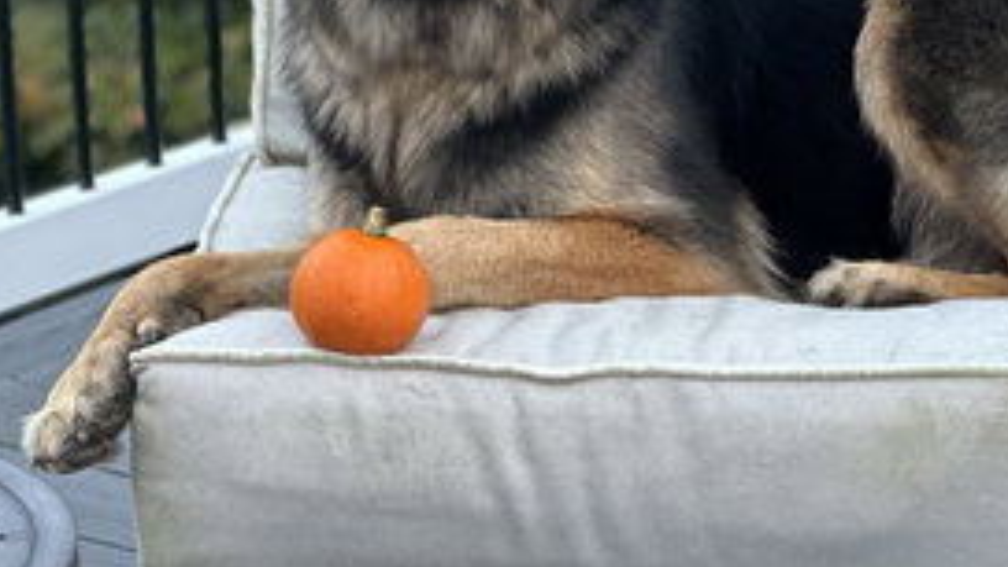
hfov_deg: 14.0
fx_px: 4116
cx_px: 597
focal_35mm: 154
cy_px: 28
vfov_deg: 7.9
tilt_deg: -13.6
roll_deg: +2.6
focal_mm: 9
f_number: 2.8
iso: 250
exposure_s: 1/121
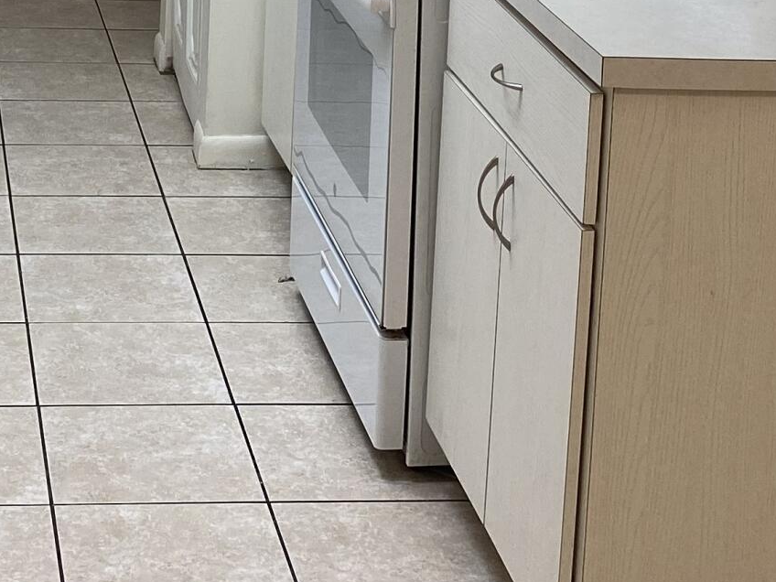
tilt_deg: -6.8
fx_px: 2062
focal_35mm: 92
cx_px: 52
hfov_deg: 20.8
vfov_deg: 15.0
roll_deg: -1.5
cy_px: -279
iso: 80
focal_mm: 4.25
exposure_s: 1/120
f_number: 1.8
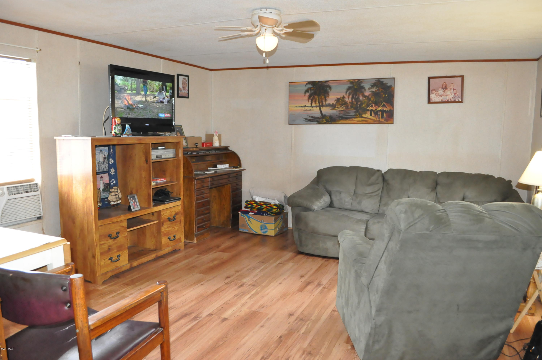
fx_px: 406
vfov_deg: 47.8
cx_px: 271
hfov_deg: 67.4
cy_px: 180
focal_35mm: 27
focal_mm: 18
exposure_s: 1/60
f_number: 5.6
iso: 3200
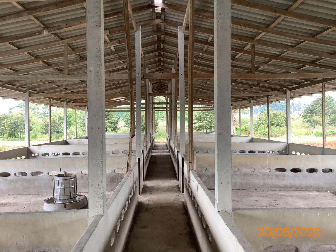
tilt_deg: -1.6
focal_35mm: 31
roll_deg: +1.5
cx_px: 168
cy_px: 126
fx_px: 301
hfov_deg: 58.4
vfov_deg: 45.4
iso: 100
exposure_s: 1/50
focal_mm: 3.3
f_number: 2.4
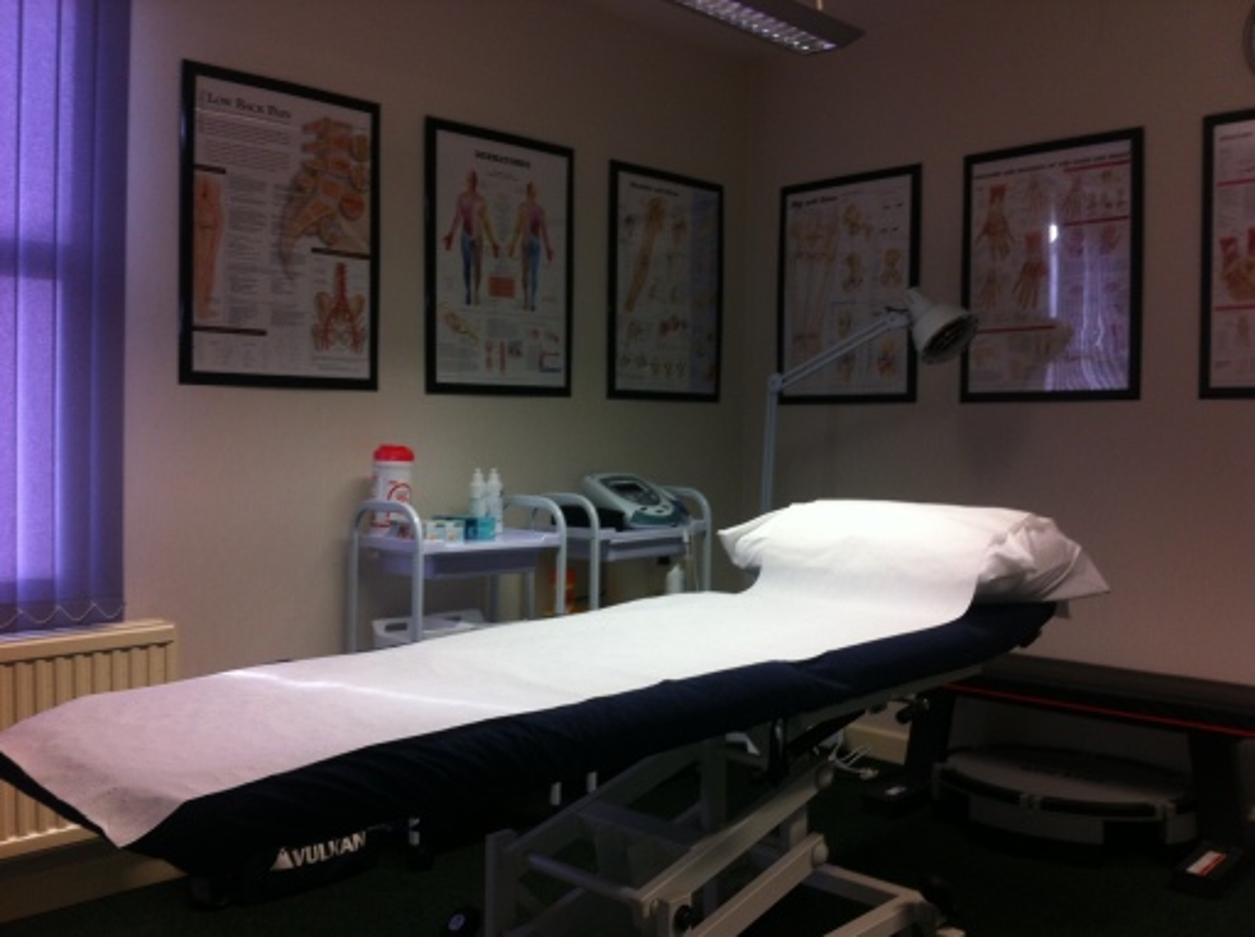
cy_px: 468
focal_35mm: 35
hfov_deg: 52.7
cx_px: 628
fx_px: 1267
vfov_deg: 40.6
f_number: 2.8
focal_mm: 3.85
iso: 80
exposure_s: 1/22
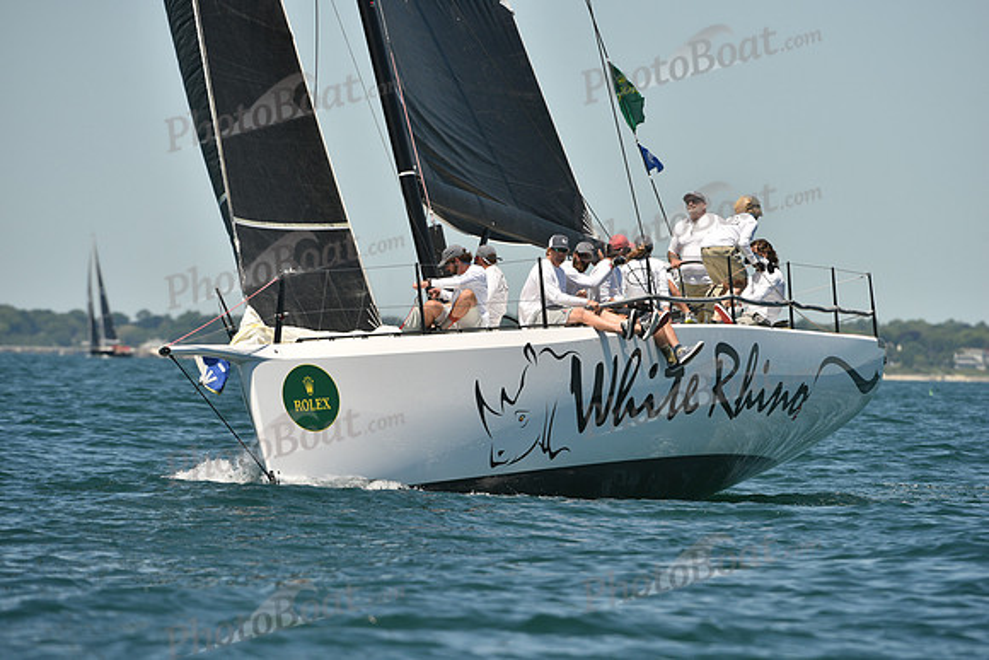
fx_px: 10991
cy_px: 330
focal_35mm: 400
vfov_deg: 3.4
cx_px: 494
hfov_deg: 5.2
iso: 250
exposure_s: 1/1000
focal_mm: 400
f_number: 8
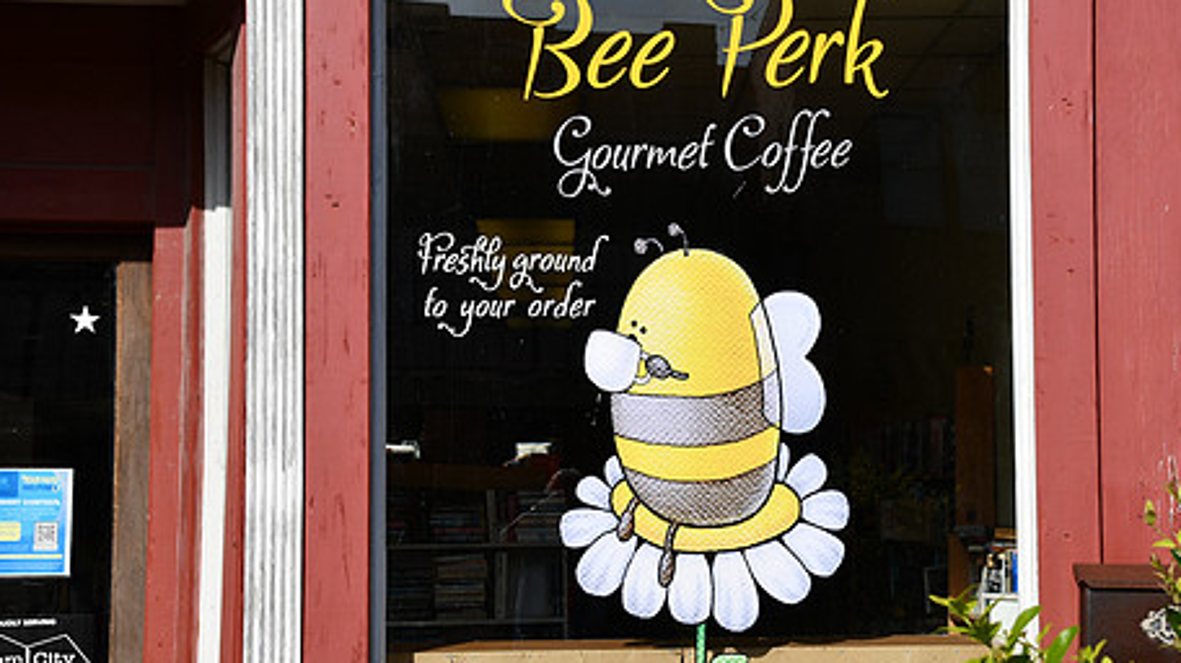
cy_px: 364
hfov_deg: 32.8
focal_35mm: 64
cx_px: 699
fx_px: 2003
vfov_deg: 18.8
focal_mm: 32
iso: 100
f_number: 9
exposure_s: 1/320
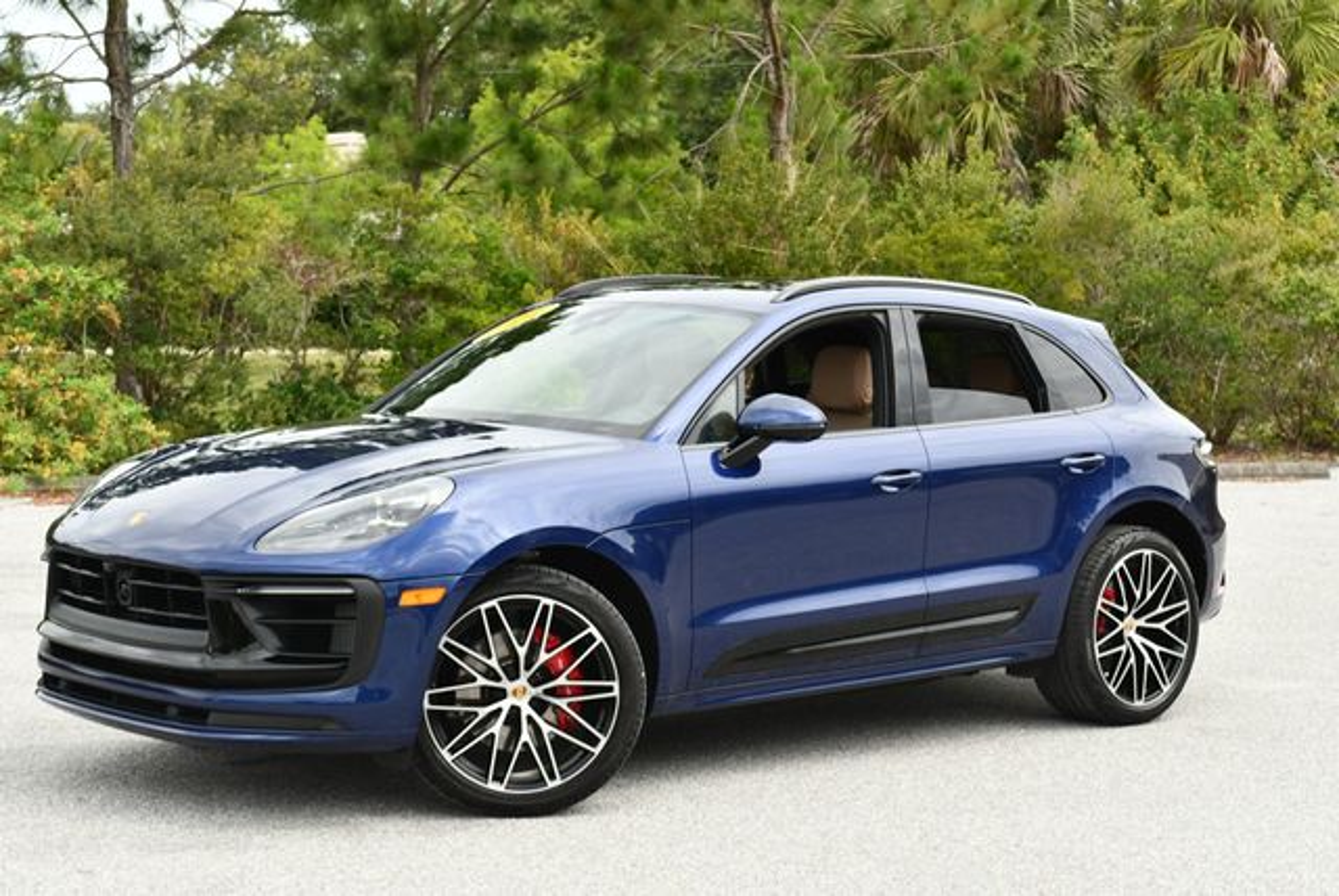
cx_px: 670
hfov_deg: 29.6
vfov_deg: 20.1
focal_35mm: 68
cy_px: 448
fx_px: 2531
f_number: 5.6
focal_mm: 34
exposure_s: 1/250
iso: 200
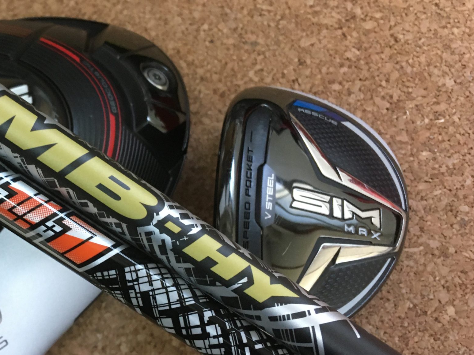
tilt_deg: -67.2
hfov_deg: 38.4
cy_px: 215
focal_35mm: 48
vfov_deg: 30.2
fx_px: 657
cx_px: 105
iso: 200
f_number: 2.2
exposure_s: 1/33
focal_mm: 4.15
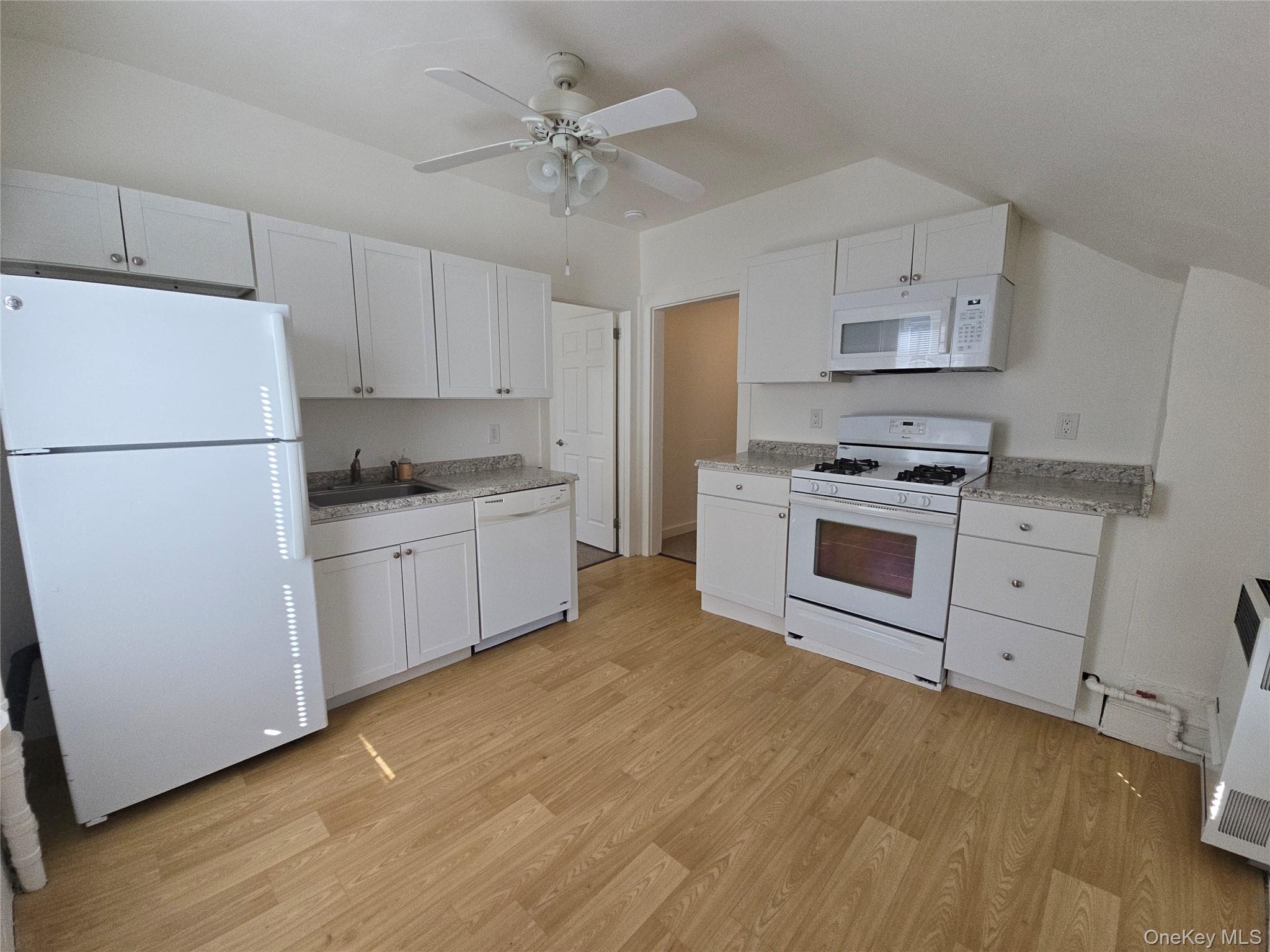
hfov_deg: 106.2
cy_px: 476
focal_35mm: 13
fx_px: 477
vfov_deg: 89.9
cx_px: 635
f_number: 2.2
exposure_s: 1/120
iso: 80
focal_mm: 2.2
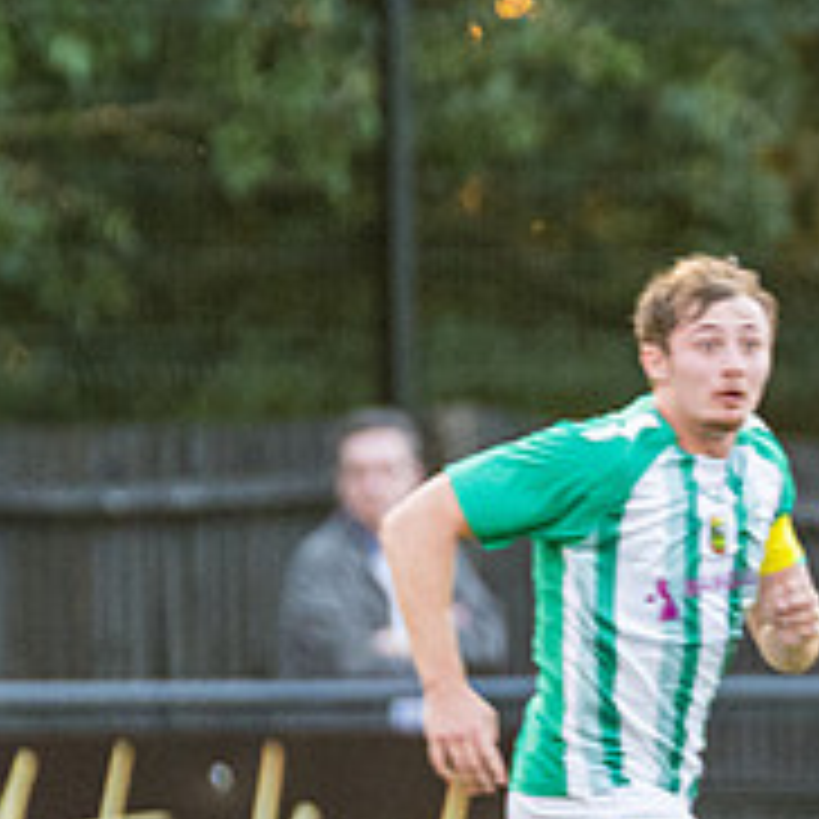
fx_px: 41142
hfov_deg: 1.1
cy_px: 550
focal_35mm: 1537
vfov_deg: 1.1
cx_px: 1437
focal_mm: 300
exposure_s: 1/500
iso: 1250
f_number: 2.8
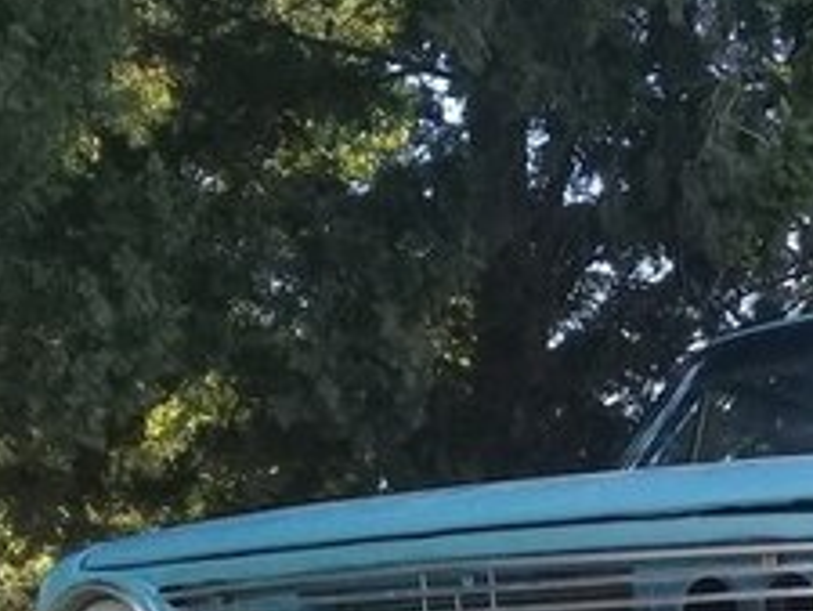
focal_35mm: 91
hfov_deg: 20.7
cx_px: 835
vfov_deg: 15.6
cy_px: 754
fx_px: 2138
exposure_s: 1/150
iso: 50
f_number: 2.2
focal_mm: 3.3
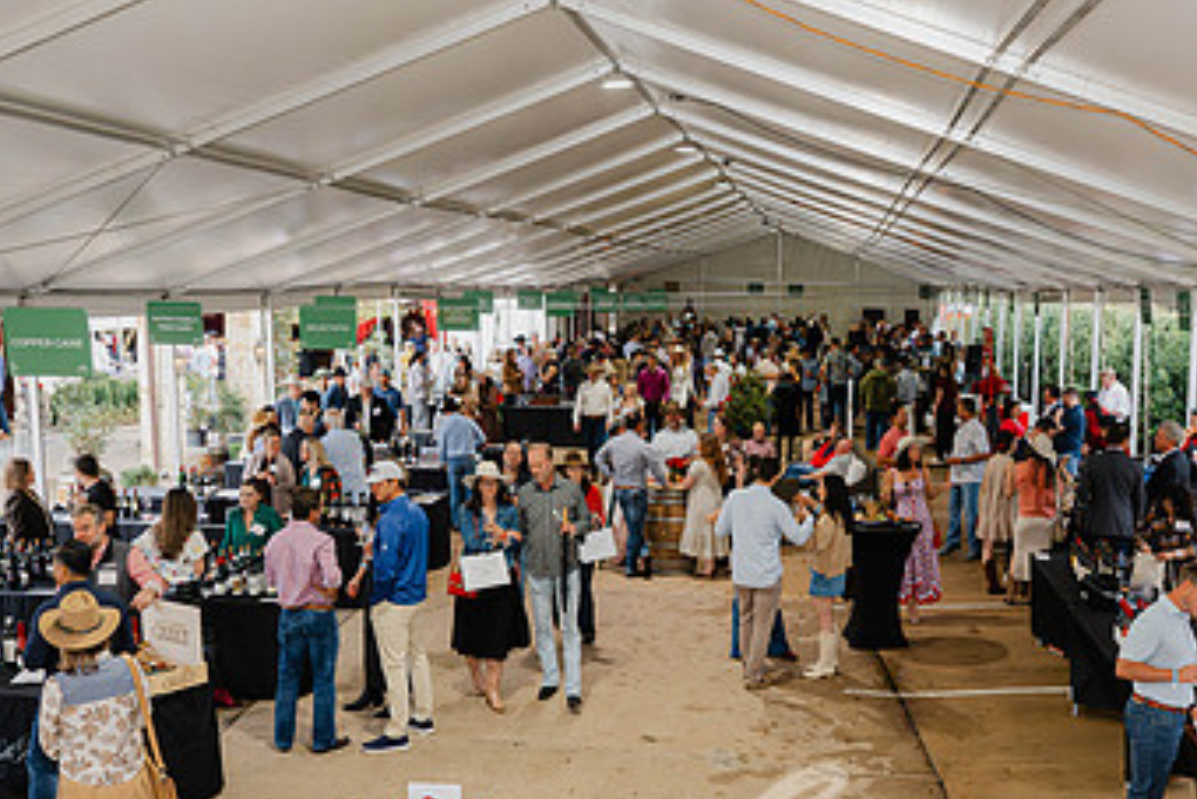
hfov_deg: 47.3
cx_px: 644
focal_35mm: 41
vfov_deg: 32.2
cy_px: 565
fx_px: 1364
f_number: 5.6
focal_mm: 24
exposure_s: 1/160
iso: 2200
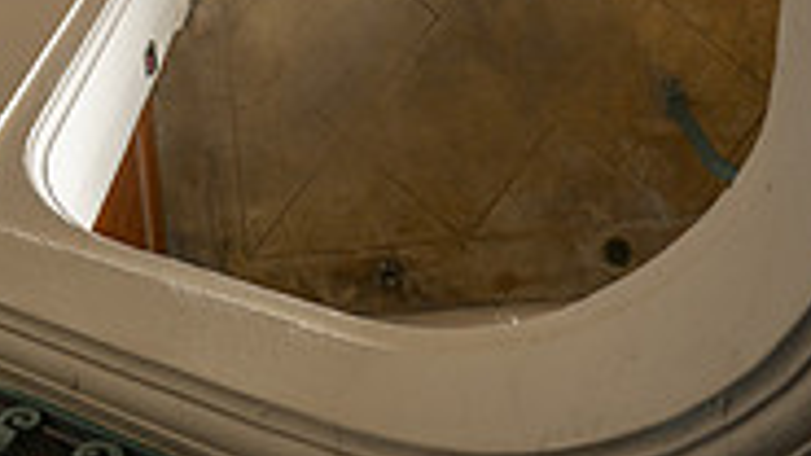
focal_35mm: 61
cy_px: -517
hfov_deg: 34.1
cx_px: 272
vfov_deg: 15.1
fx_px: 1312
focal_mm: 24
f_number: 4.5
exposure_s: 1/160
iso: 320
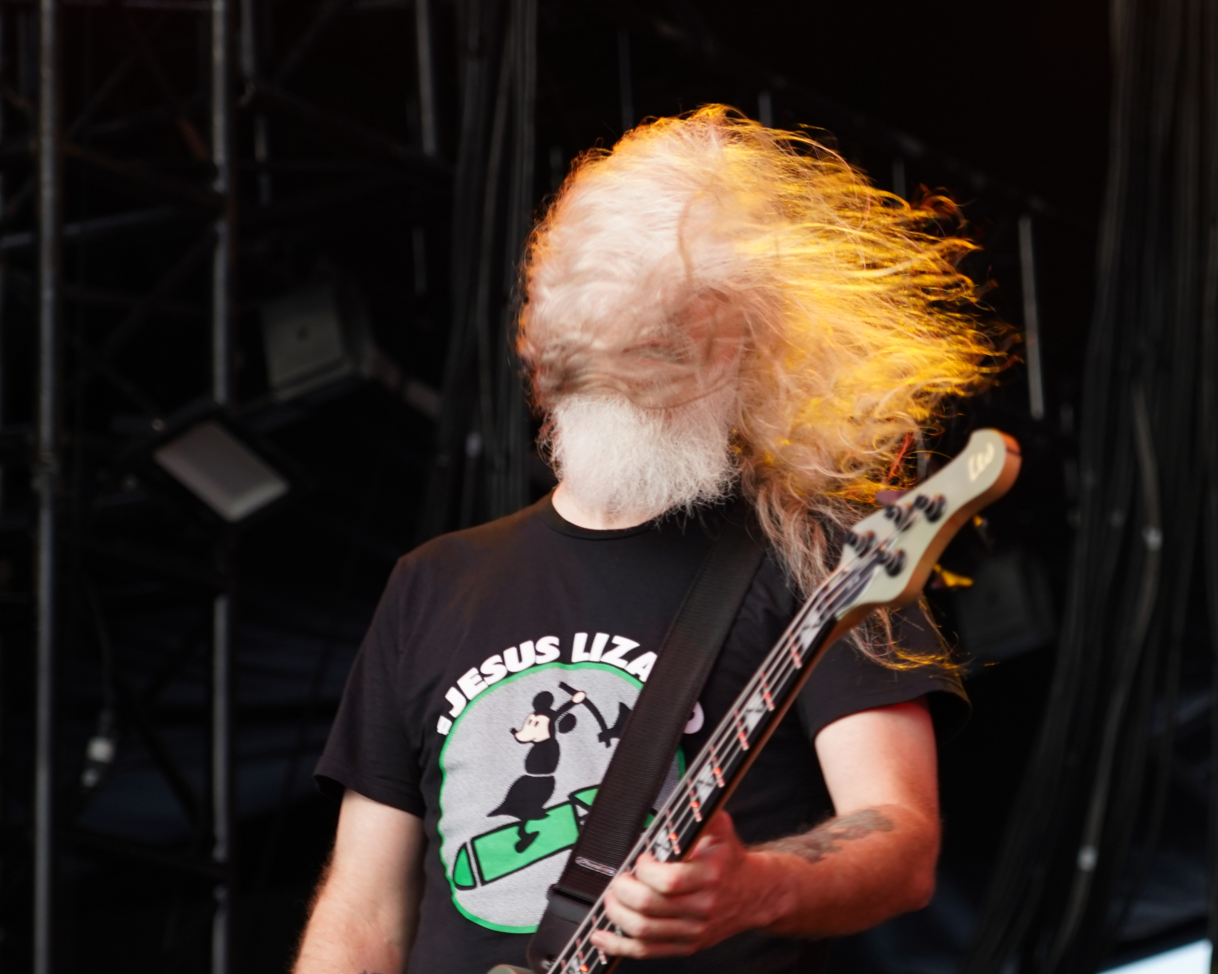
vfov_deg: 7.7
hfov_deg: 9.6
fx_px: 7282
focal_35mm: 202
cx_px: 703
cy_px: 582
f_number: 4
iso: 400
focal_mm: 105
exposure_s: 1/125
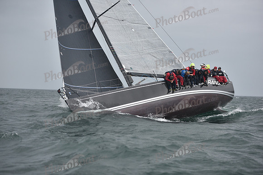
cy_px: 88
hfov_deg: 28.8
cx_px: 132
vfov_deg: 19.5
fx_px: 511
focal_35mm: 70
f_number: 3.2
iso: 320
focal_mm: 70
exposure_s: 1/1000
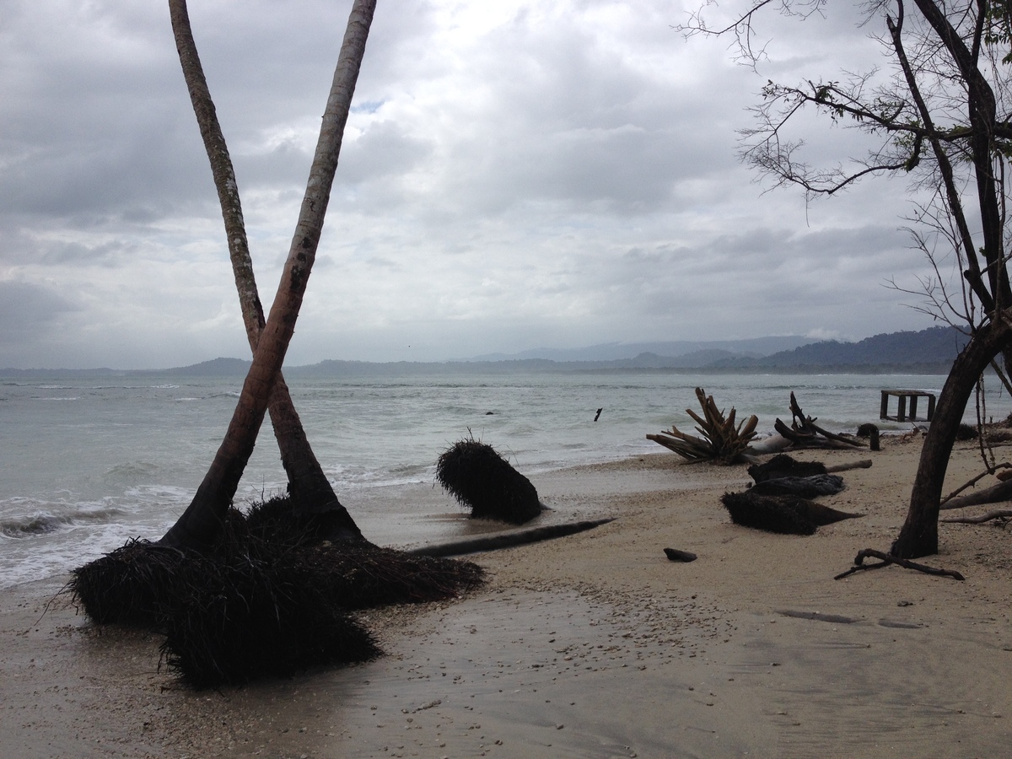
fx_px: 1023
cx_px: 506
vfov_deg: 40.7
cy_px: 380
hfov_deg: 52.6
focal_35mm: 35
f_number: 2.4
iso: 50
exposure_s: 1/2762
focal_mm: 4.28
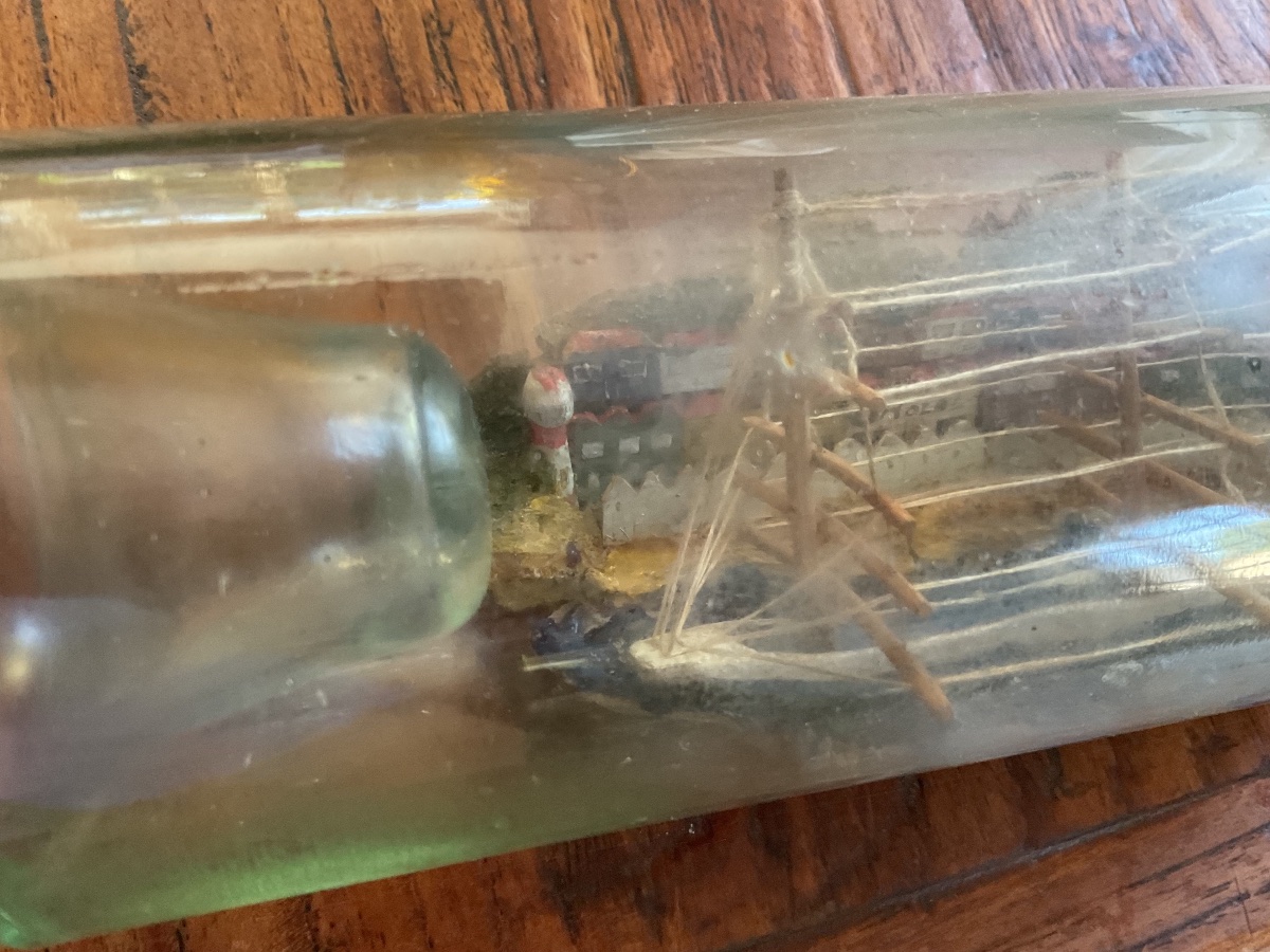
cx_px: 635
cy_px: 476
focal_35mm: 29
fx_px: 1064
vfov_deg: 48.2
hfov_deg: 61.7
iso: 160
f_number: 1.8
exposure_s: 1/60
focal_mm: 3
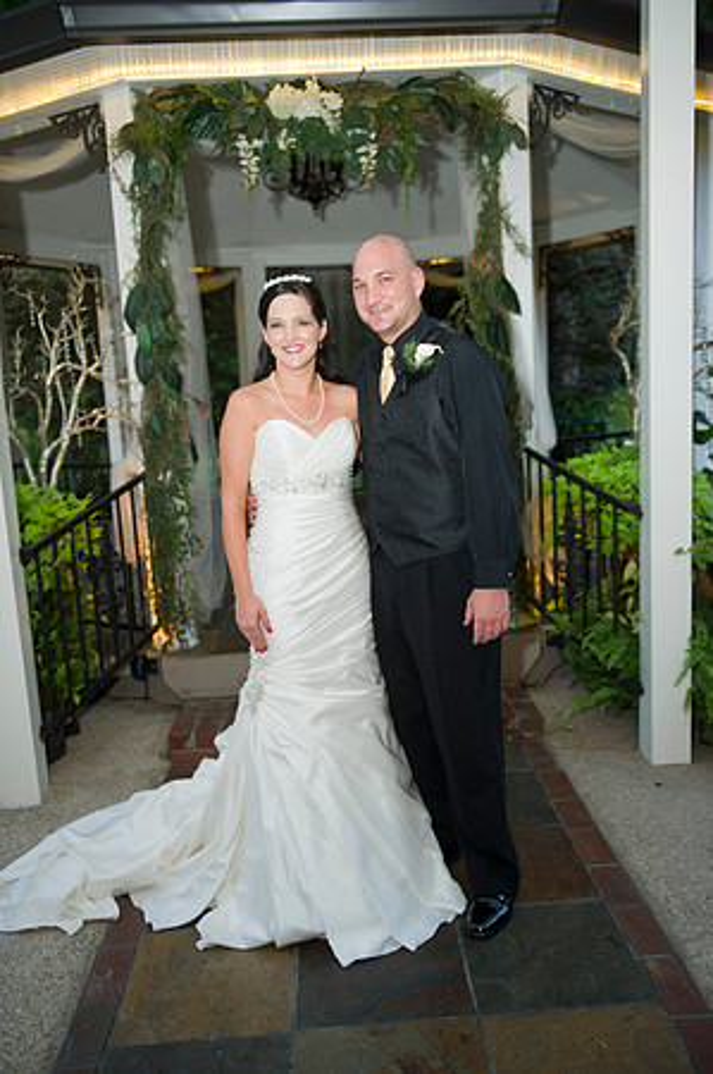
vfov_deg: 60.3
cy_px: 537
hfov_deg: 42.2
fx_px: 923
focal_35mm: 31
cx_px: 356
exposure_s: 1/160
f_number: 2.8
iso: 1250
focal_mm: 31
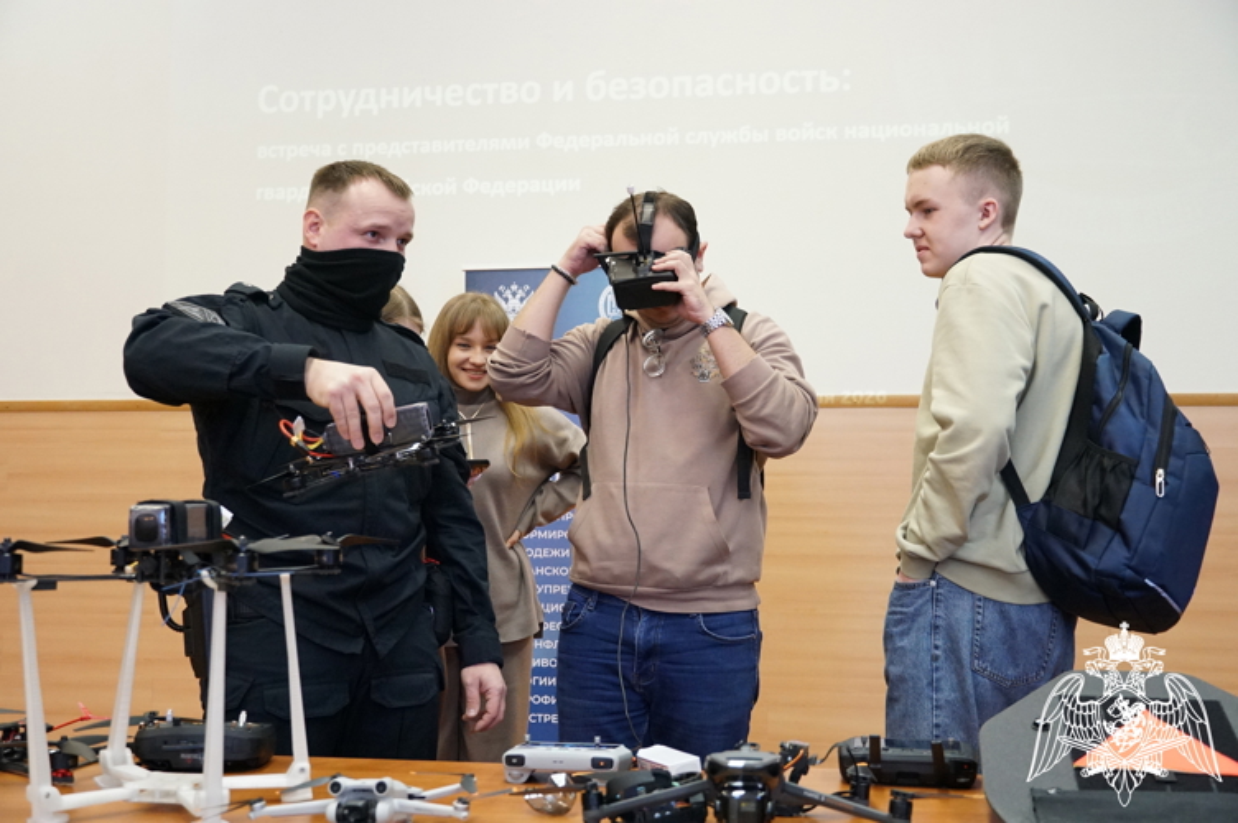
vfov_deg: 28.9
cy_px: 412
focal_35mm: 46
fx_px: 1598
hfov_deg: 42.4
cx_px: 619
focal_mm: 31
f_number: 4.5
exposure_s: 1/160
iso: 3200
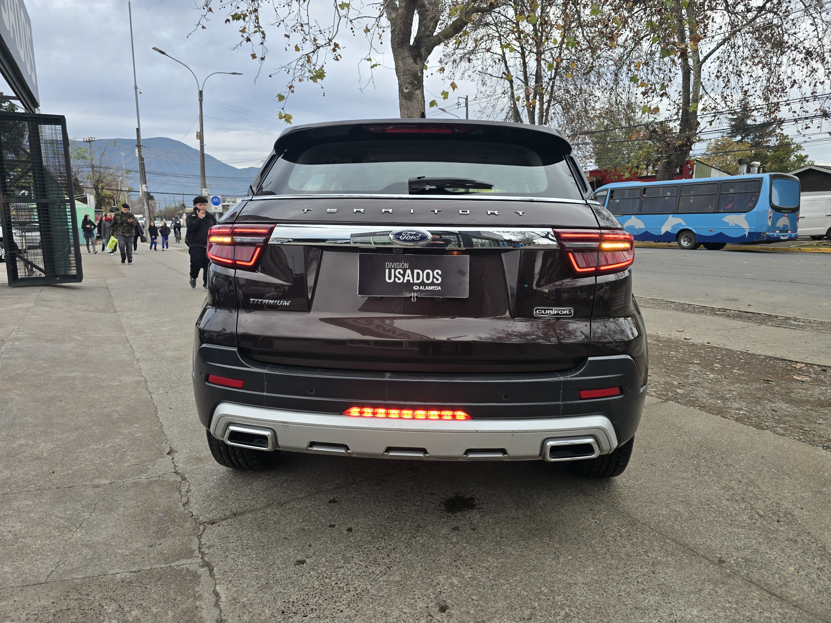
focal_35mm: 23
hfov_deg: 73.9
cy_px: 312
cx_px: 416
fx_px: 552
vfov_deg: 58.9
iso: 50
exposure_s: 1/180
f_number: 1.7
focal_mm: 6.3
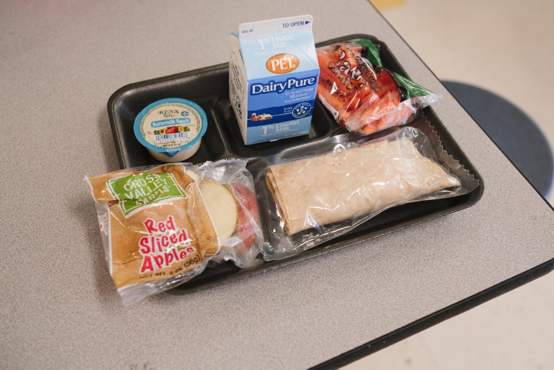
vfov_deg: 37.9
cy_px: 185
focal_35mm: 35
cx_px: 277
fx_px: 539
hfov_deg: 54.4
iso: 800
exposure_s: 1/125
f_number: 3.2
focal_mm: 23
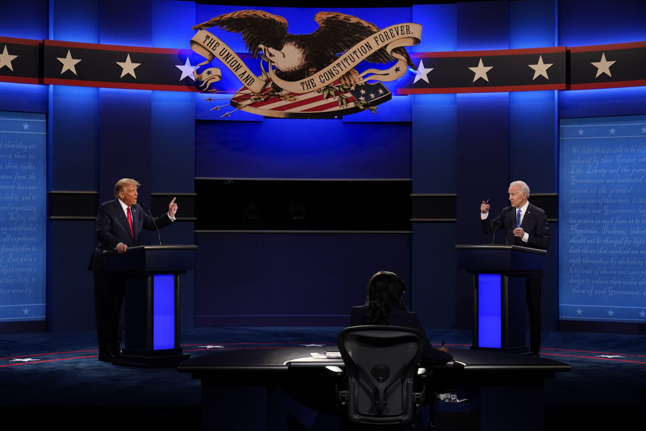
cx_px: 323
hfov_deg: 28.8
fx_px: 1256
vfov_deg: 19.5
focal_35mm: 70
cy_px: 216
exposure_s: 1/400
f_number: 4
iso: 4000
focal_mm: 70
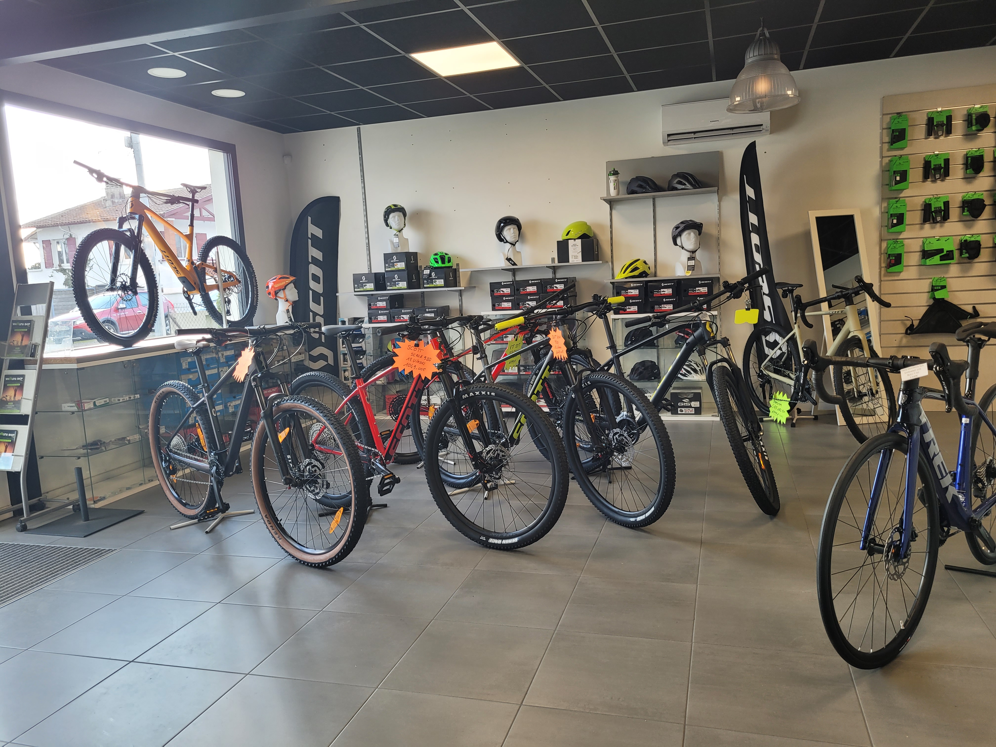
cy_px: 374
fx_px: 748
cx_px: 498
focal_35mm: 26
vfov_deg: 53.1
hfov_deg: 67.3
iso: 80
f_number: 1.8
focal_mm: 5.4
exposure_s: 1/100
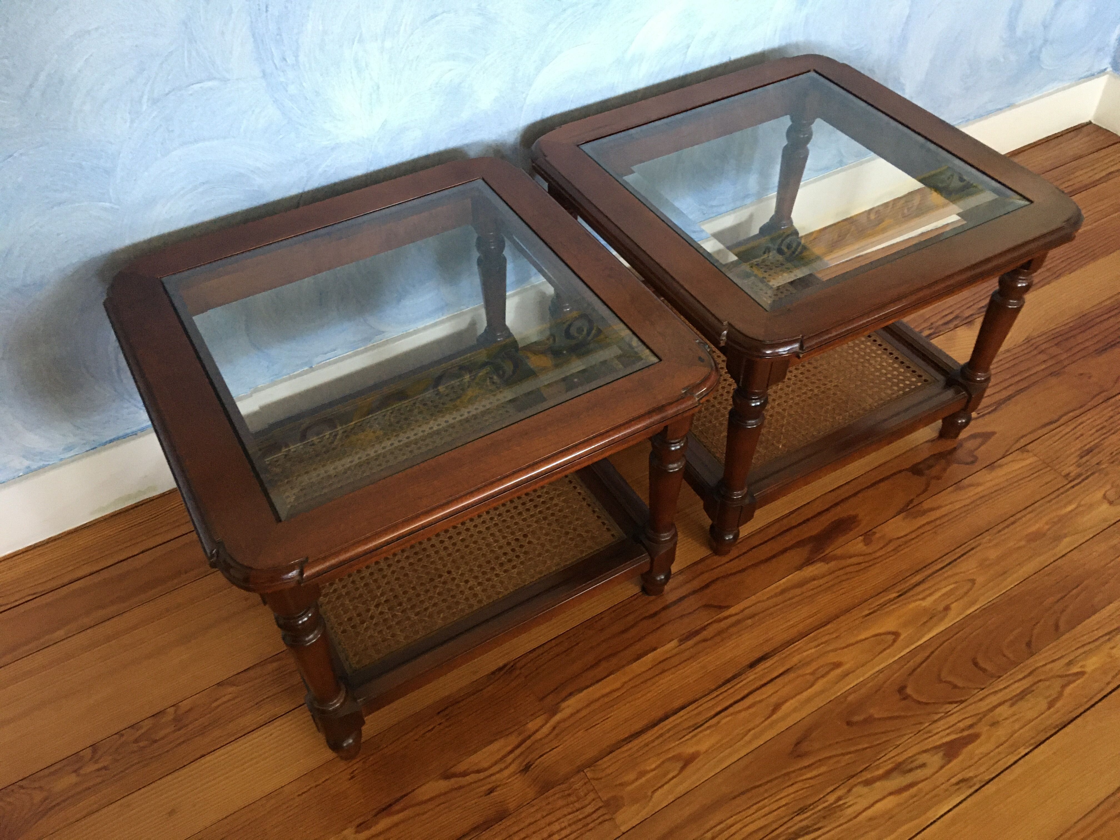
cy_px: 420
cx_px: 560
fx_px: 938
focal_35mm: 29
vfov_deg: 48.2
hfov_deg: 61.7
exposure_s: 1/20
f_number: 2.2
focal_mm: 4.15
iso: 200
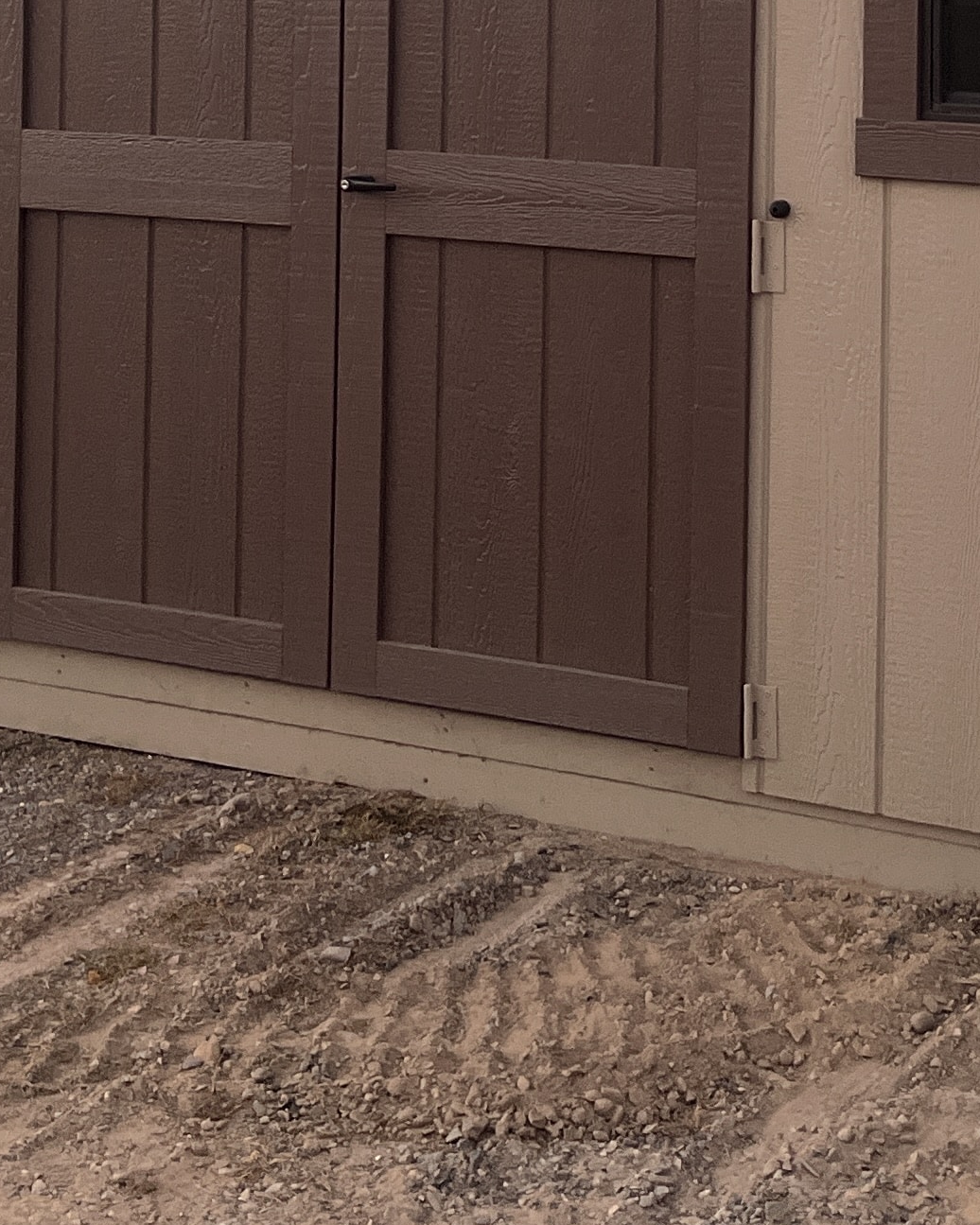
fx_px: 2864
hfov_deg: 19.4
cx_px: 643
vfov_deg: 22.8
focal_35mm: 79
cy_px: -101
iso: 80
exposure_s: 1/121
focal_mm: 5.7
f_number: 1.5
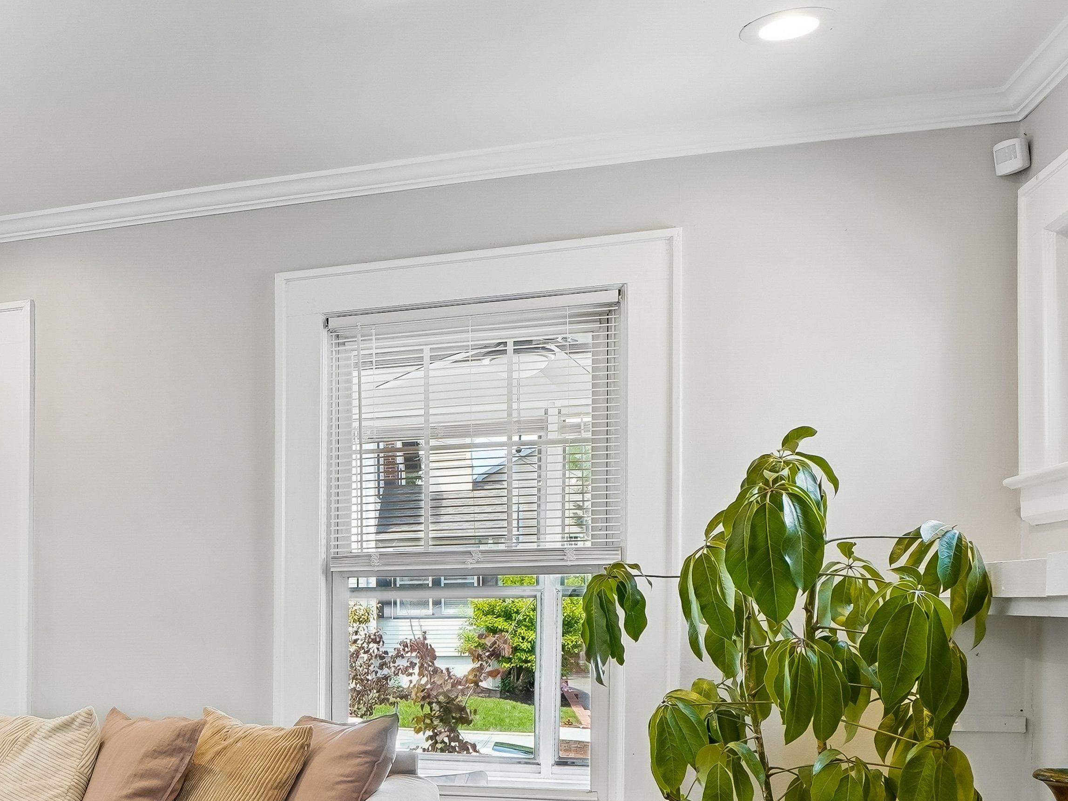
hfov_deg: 40.3
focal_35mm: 40
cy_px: 664
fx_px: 1234
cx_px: -30
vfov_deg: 34.6
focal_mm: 12
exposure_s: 1/15
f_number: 8
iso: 100
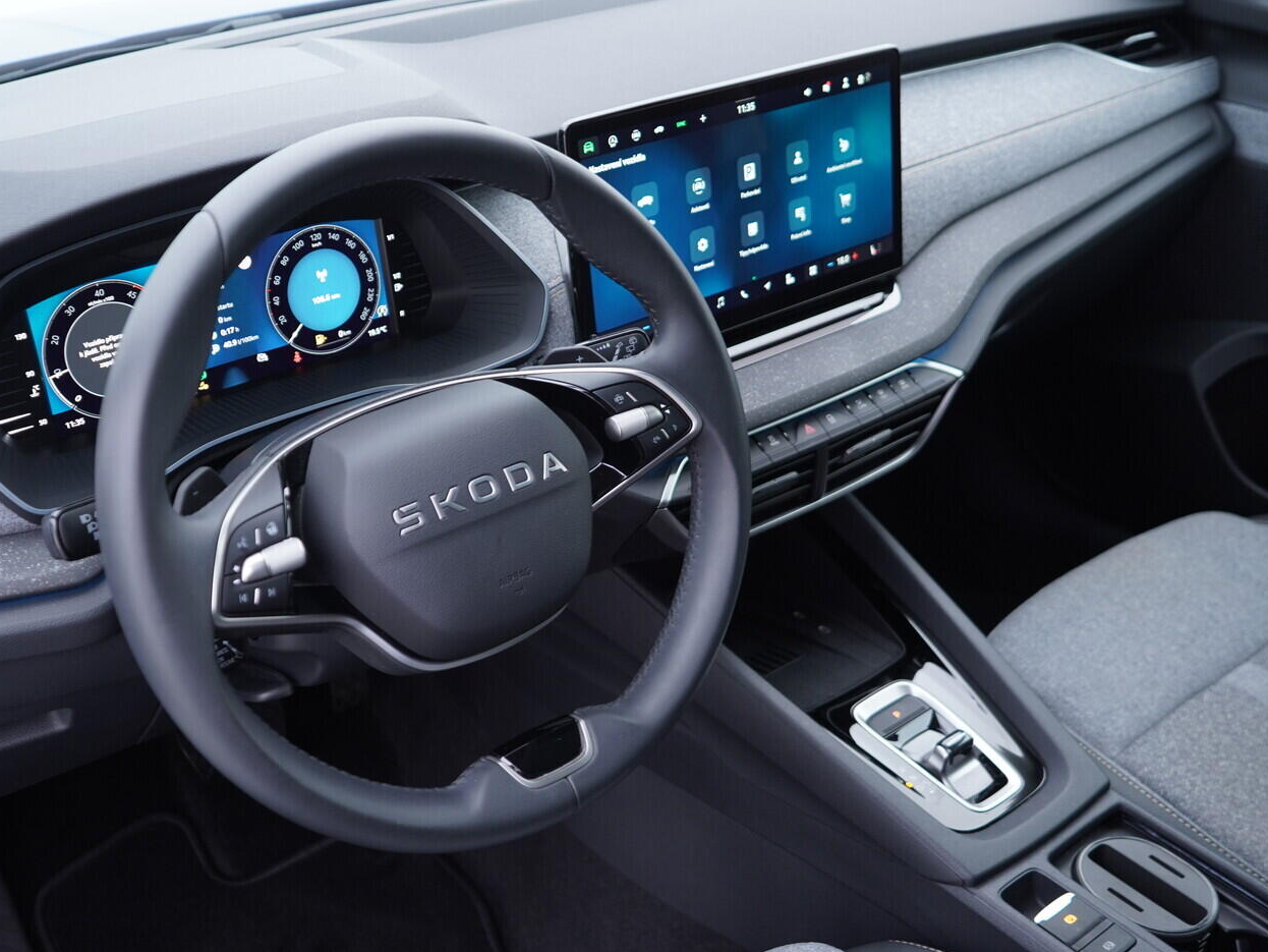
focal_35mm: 40
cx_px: 556
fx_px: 1466
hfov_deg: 46.7
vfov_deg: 36.0
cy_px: 482
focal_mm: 24
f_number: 2.8
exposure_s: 1/40
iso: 250
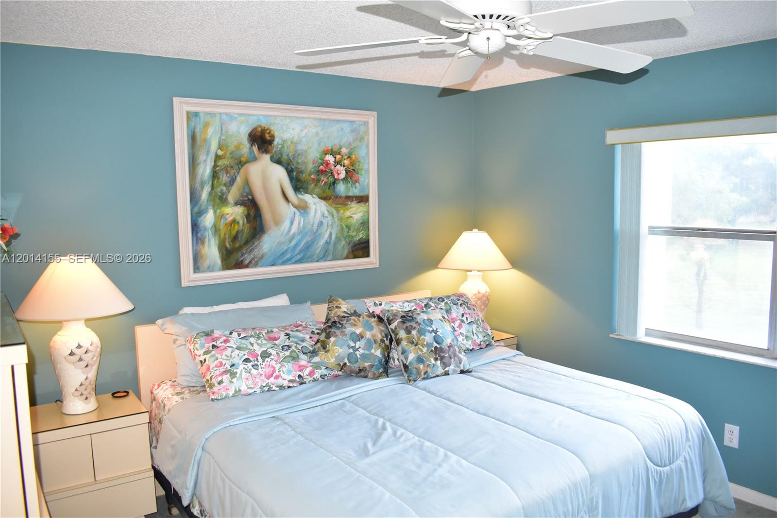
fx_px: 583
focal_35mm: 27
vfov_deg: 47.9
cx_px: 388
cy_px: 259
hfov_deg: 67.4
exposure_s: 1/60
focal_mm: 18
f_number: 5
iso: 1400
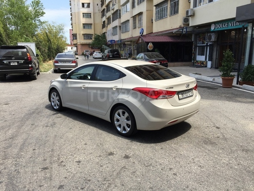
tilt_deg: -12.2
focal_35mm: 29
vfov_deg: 48.2
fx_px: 213
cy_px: 96
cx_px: 127
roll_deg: -0.8
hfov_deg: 61.7
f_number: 2.2
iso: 32
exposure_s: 1/1068
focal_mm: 4.15
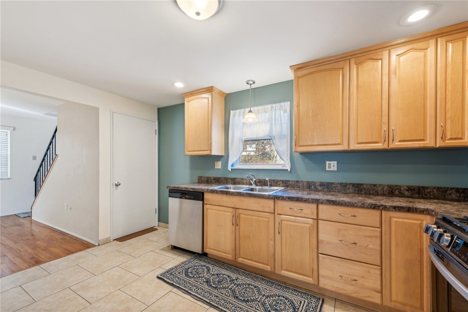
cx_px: 234
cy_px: 156
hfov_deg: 104.2
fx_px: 182
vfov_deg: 81.2
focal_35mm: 14
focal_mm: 14
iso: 50
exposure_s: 1/3.33
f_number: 11
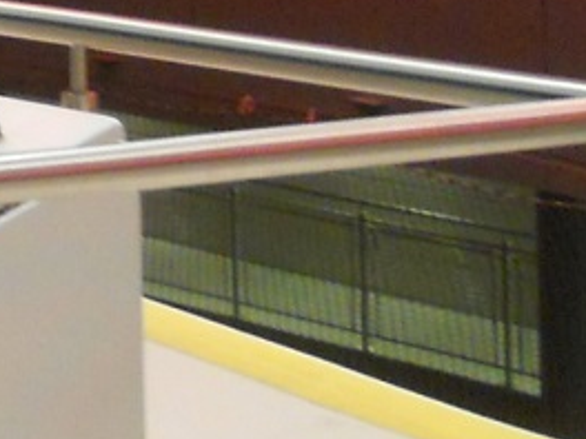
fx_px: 3233
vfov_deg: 7.5
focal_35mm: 191
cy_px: -395
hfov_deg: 9.7
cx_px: -549
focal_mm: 6.72
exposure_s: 1/20
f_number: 3.1
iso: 400
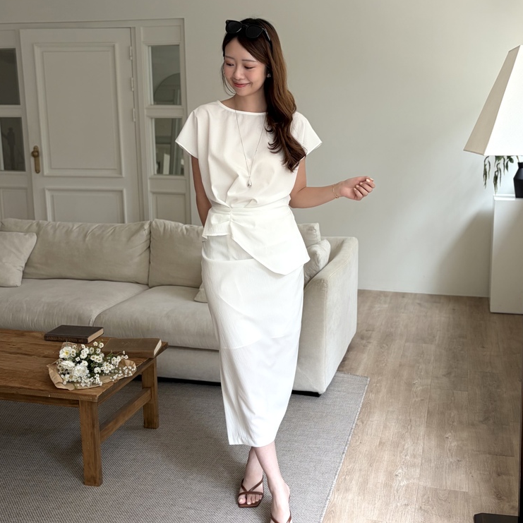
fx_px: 530
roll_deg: -2.7
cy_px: 241
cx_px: 262
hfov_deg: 52.5
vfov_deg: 52.5
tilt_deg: -10.8
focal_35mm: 31
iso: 50
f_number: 1.6
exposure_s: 1/122
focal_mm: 5.96
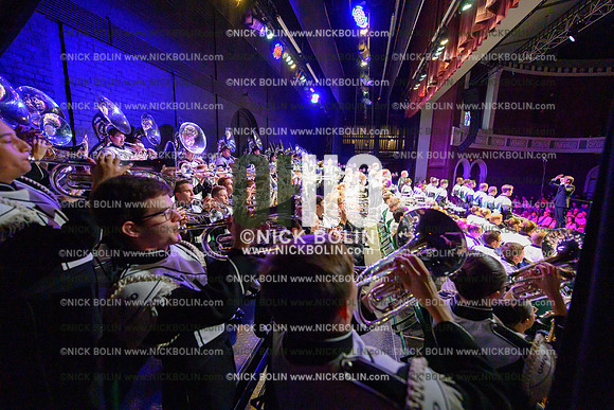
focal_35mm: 14
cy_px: 205
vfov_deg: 81.2
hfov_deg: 104.2
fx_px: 239
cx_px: 307
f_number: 2.8
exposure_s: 1/640
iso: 25600
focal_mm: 14
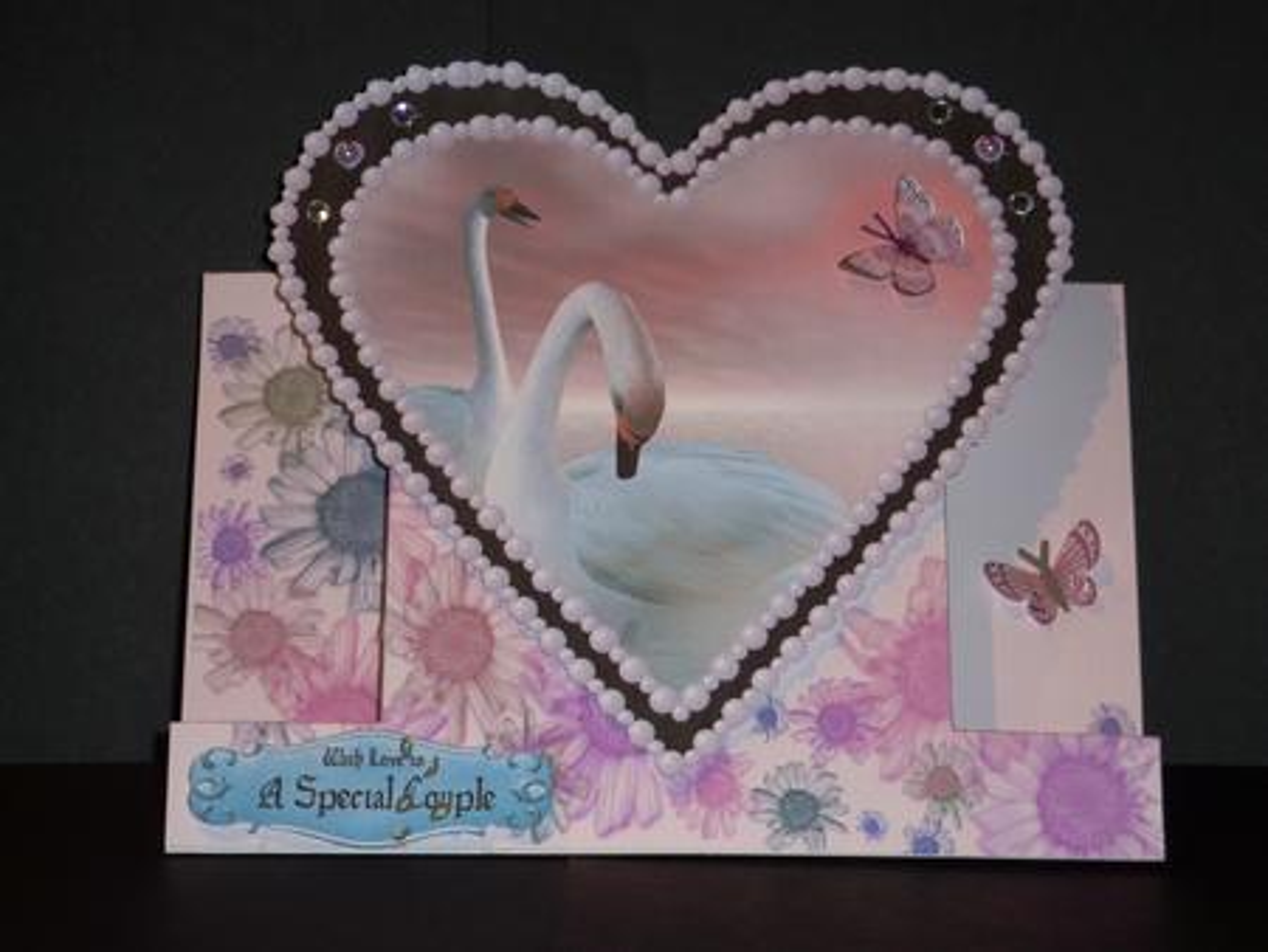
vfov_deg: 16.4
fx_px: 3299
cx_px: 634
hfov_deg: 21.8
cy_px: 476
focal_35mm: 90
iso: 100
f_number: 4.3
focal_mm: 14.7
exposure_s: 1/40
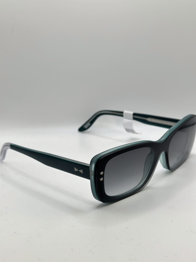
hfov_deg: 30.3
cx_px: 98
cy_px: 131
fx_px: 362
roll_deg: +0.2
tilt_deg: -31.7
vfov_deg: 39.7
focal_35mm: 48
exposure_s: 1/597
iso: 80
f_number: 1.78
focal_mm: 6.86
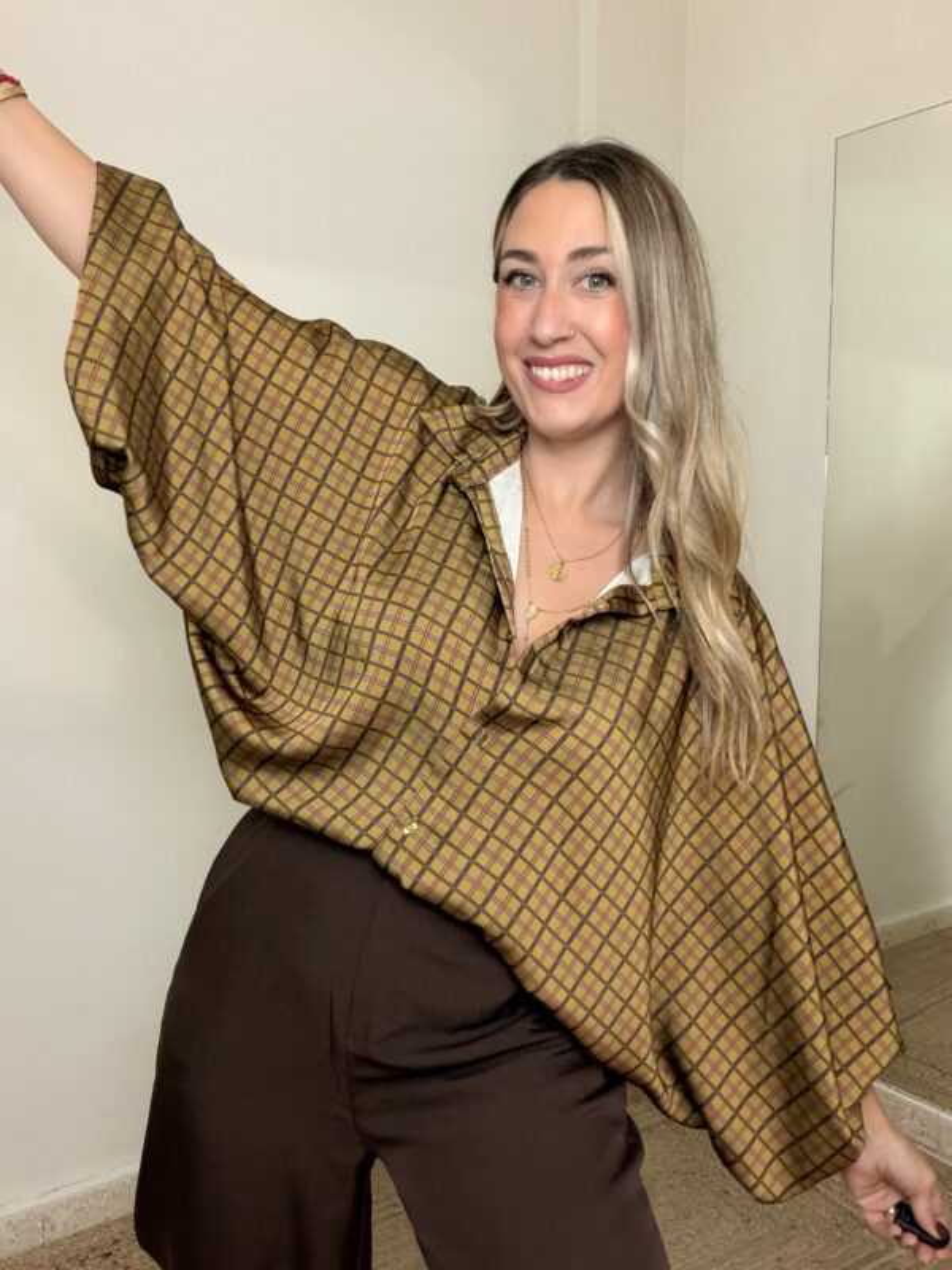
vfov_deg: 60.0
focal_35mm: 30
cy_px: 635
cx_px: 476
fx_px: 1100
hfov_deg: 46.8
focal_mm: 2.71
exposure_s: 1/50
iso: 125
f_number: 1.9
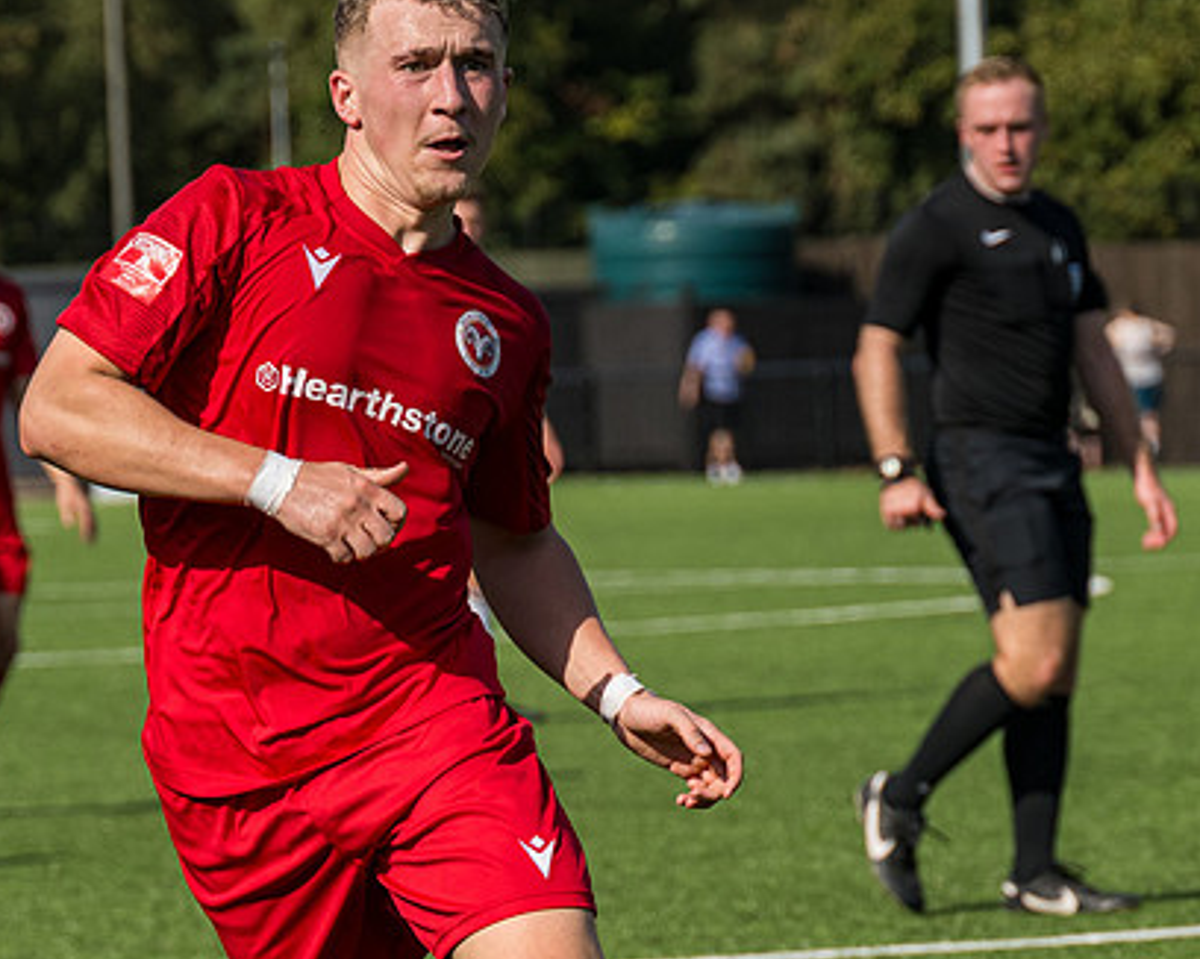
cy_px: 542
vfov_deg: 5.1
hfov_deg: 6.4
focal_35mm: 303
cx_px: 687
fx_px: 10756
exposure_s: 1/2000
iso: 200
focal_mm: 98
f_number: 4.5
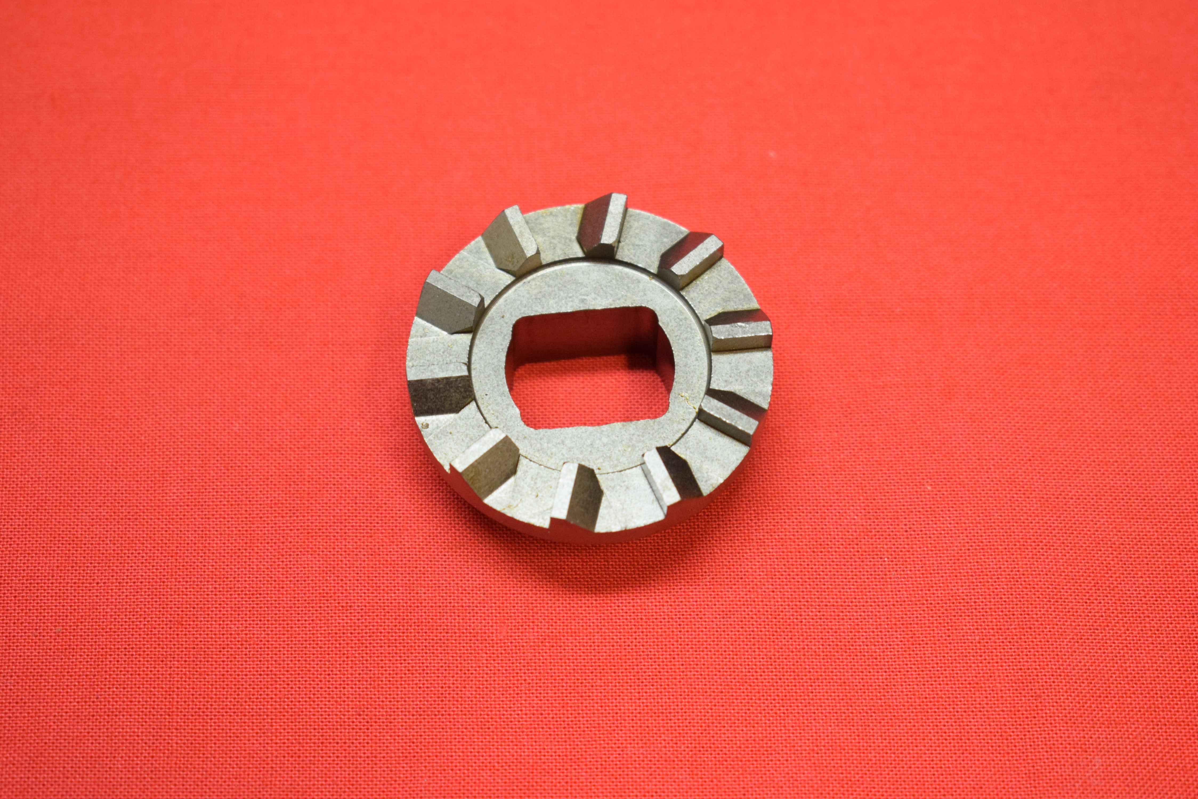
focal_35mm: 82
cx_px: 599
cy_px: 400
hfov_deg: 24.6
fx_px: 2746
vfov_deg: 16.6
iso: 1600
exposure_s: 1/60
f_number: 5.6
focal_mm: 55
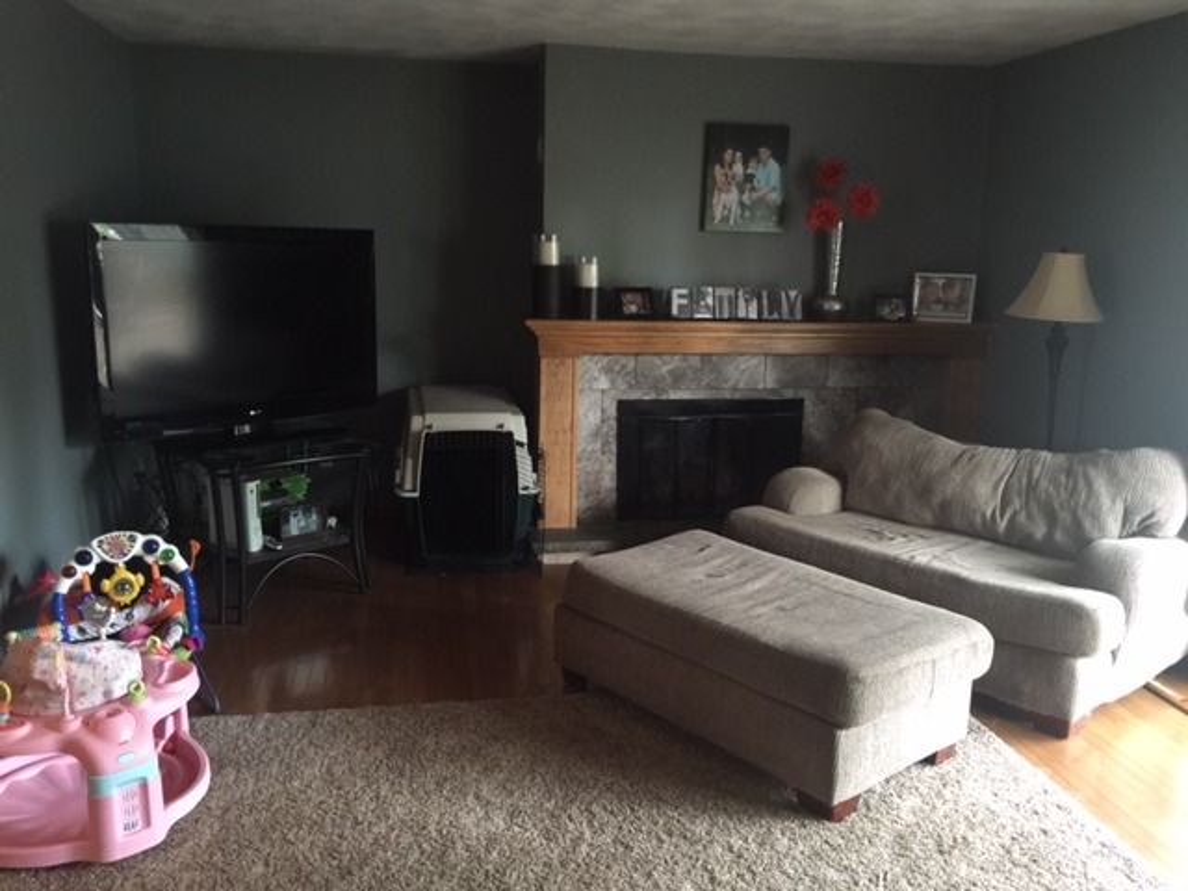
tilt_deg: -10.9
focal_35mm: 29
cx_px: 594
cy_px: 446
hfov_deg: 61.7
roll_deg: -2.0
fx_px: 995
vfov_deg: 48.2
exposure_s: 1/4
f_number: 2.2
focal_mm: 4.15
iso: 80
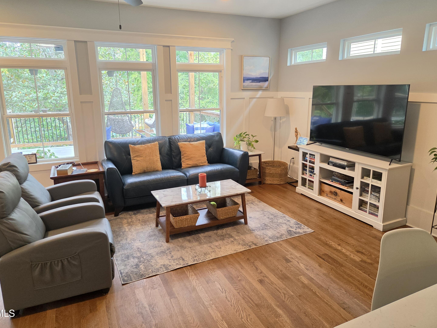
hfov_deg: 71.6
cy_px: 158
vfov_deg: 56.8
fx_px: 303
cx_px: 216
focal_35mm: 24
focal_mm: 5.4
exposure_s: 1/120
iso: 200
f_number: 1.8
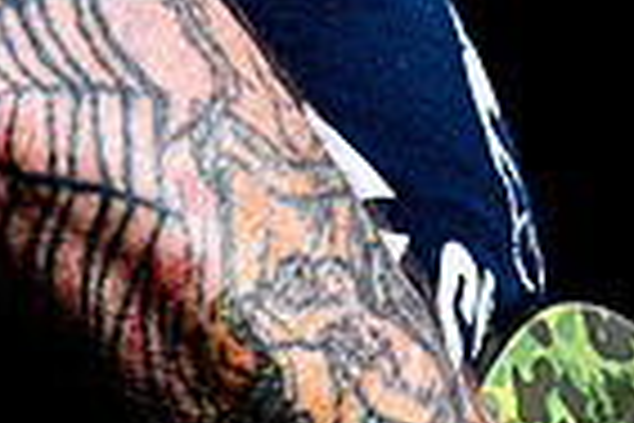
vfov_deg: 1.3
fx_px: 19247
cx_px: 648
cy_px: 821
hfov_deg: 1.9
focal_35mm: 1093
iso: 320
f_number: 4.5
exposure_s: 1/2000
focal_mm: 200
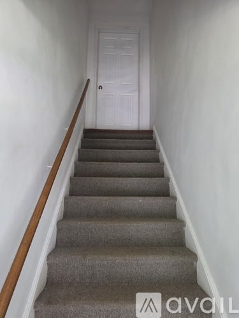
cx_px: 120
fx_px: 212
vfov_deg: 73.9
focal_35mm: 23
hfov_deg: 58.9
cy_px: 159
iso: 800
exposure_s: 1/120
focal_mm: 6.5
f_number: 1.4
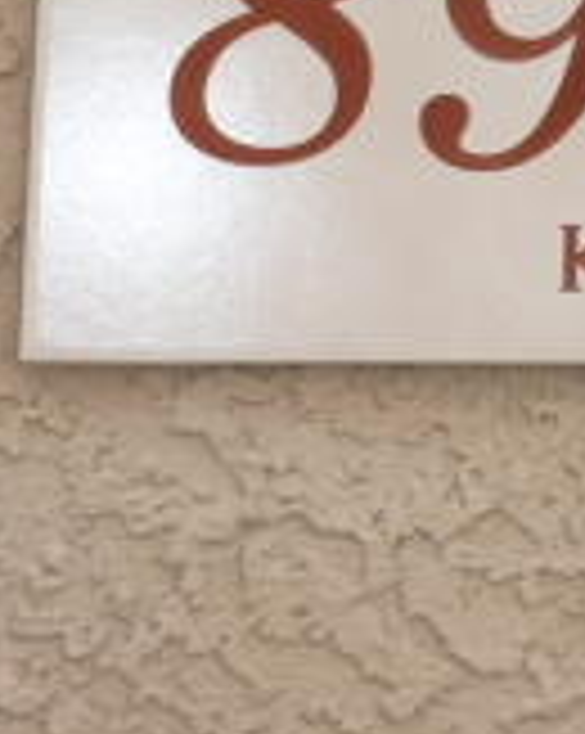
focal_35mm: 96
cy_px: -32
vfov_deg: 19.3
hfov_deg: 15.7
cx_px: 594
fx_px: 2082
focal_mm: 4.1
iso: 100
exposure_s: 1/200
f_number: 4
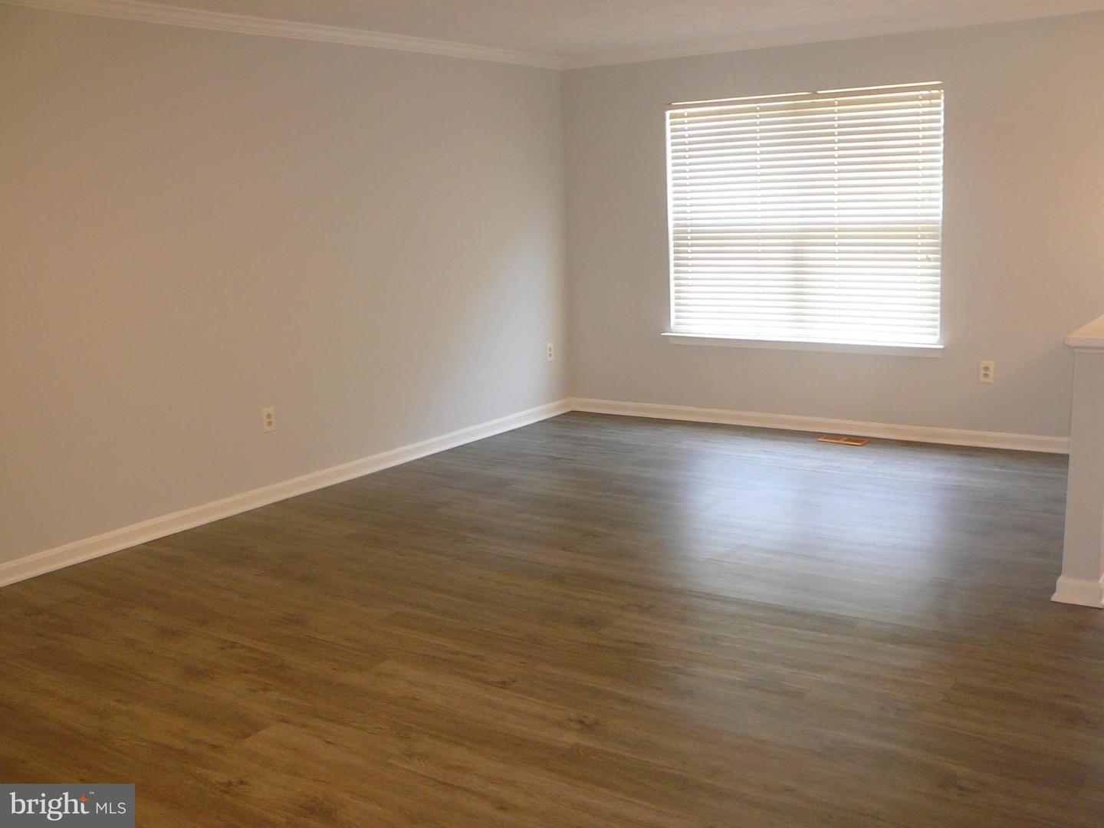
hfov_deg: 52.6
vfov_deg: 40.7
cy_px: 414
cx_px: 552
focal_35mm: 35
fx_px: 1116
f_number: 2.8
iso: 125
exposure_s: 1/8
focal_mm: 5.2
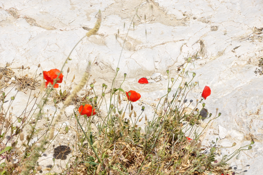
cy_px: 88
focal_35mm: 142
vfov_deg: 9.6
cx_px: 132
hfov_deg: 14.4
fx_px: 1040
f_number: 11
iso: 200
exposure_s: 1/400
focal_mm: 95
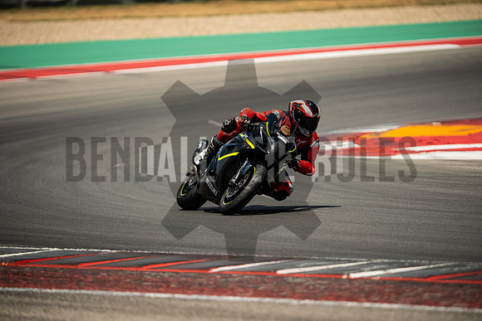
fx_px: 4017
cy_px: 160
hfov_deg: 6.9
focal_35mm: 300
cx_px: 241
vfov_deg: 4.6
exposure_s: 1/2000
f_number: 2
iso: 1600
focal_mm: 200
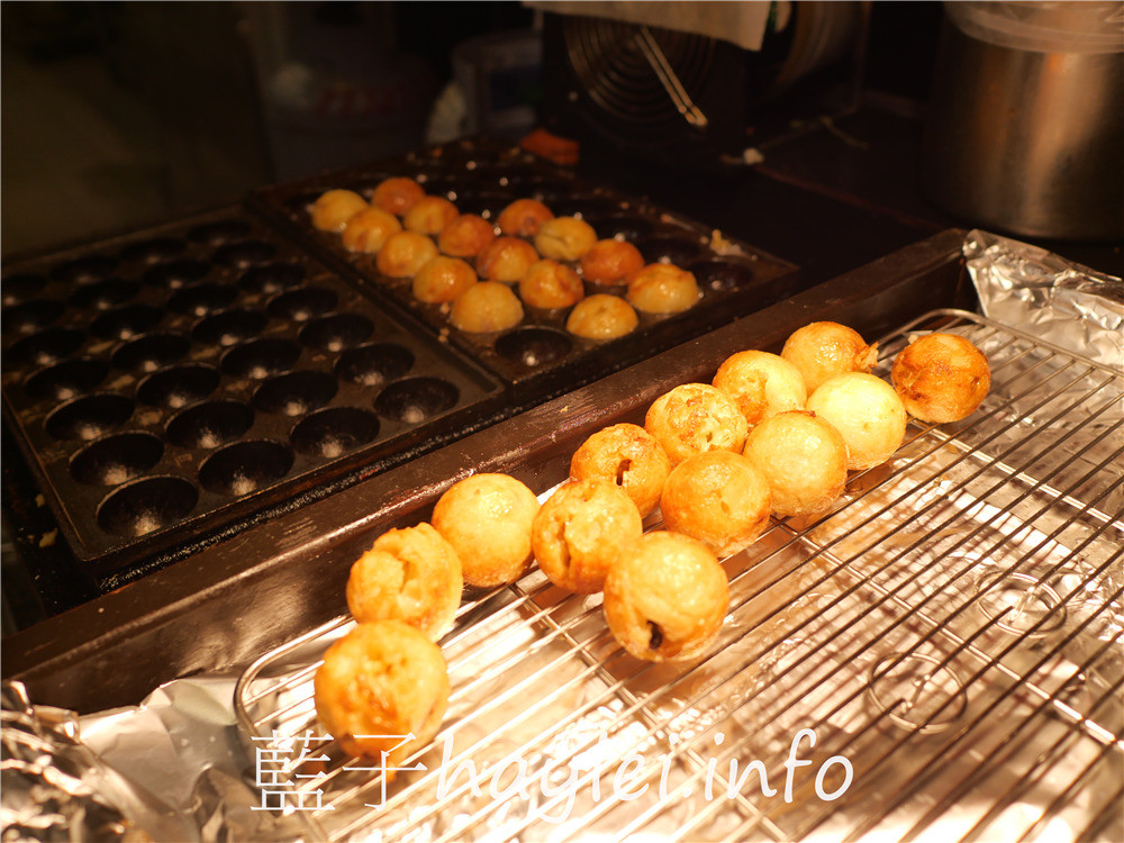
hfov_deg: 60.0
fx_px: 974
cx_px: 562
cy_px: 422
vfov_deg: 46.8
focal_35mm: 30
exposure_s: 1/200
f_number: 2.2
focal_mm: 15
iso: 200
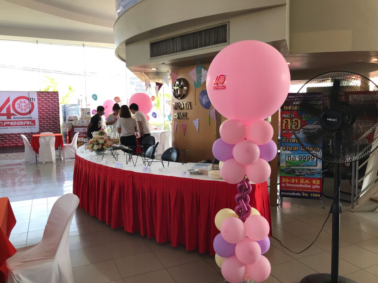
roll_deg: +1.0
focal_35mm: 28
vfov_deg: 49.7
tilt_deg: -5.7
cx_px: 189
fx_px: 306
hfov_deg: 63.4
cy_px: 142
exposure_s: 1/118
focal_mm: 3.99
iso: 25
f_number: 1.8
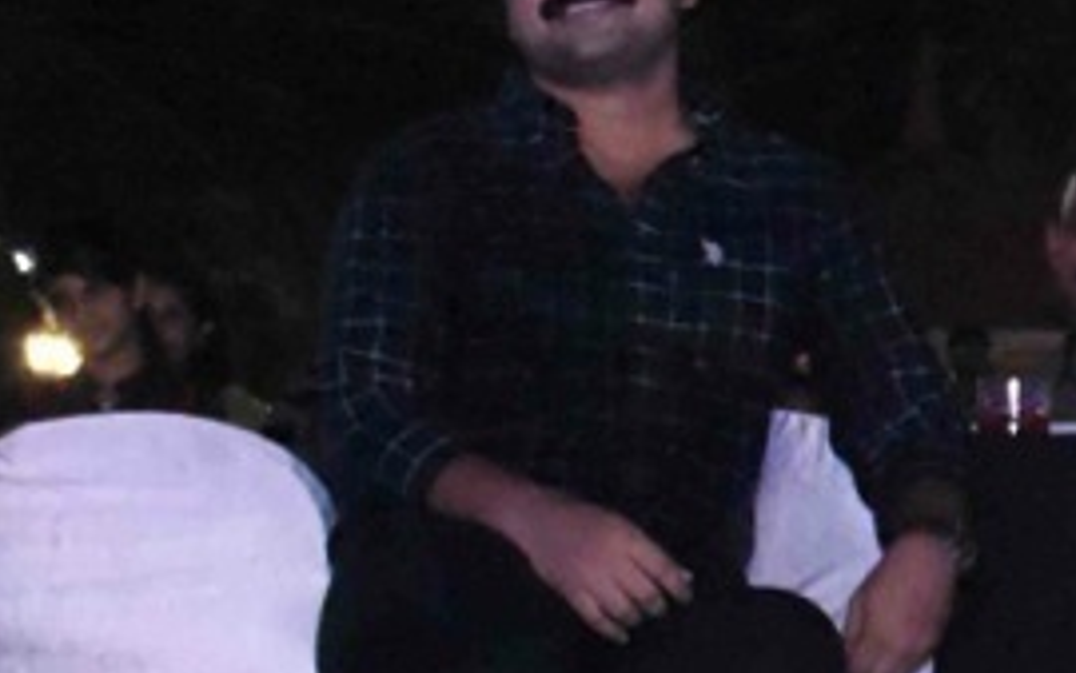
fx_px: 6043
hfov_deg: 9.7
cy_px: 376
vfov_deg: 6.4
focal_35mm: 206
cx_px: 1953
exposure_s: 1/100
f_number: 6.3
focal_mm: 26
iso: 10000
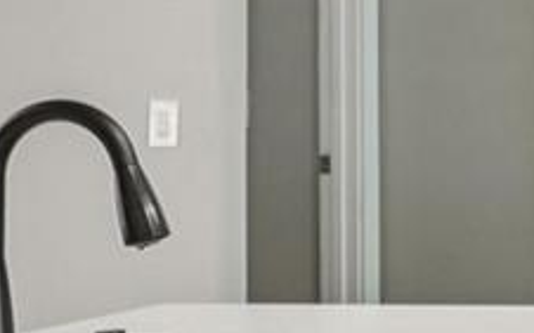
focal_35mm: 137
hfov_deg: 10.8
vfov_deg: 9.5
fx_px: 1993
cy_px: -12
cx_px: 1562
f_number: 8
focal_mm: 19
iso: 400
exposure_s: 1/15
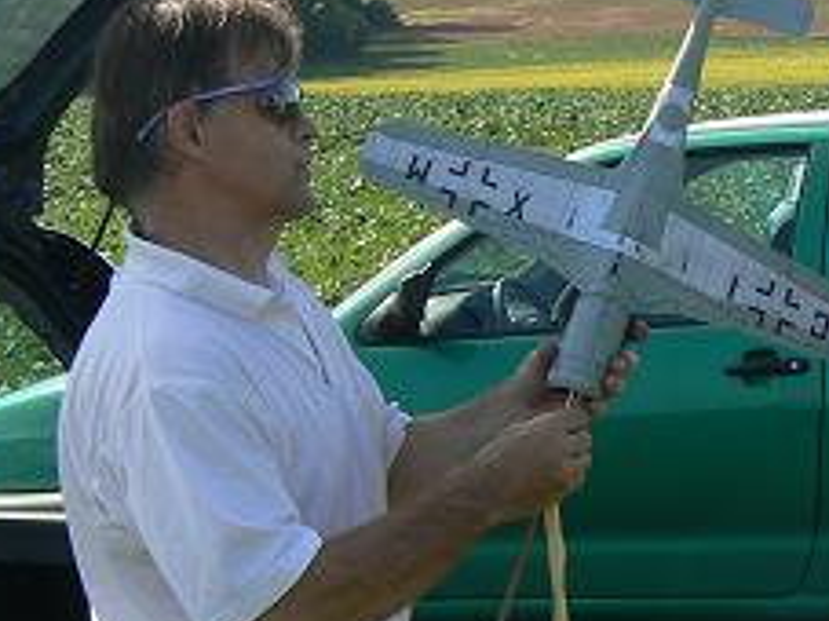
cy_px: 321
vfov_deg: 6.8
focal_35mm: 217
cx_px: 708
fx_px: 5194
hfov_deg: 9.1
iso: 80
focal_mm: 11.6
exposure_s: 1/320
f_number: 5.6
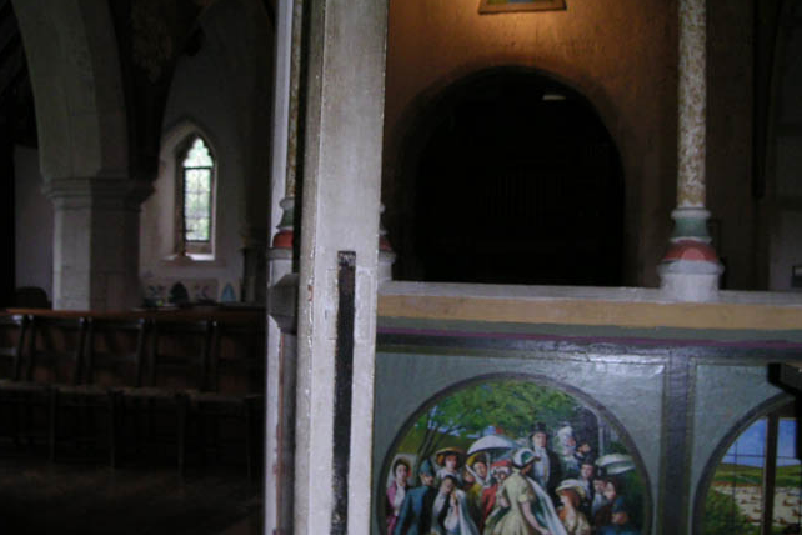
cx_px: 402
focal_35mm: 40
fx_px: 891
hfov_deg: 48.5
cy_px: 291
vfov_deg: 33.4
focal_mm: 6
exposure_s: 1/45
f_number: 2.8
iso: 160
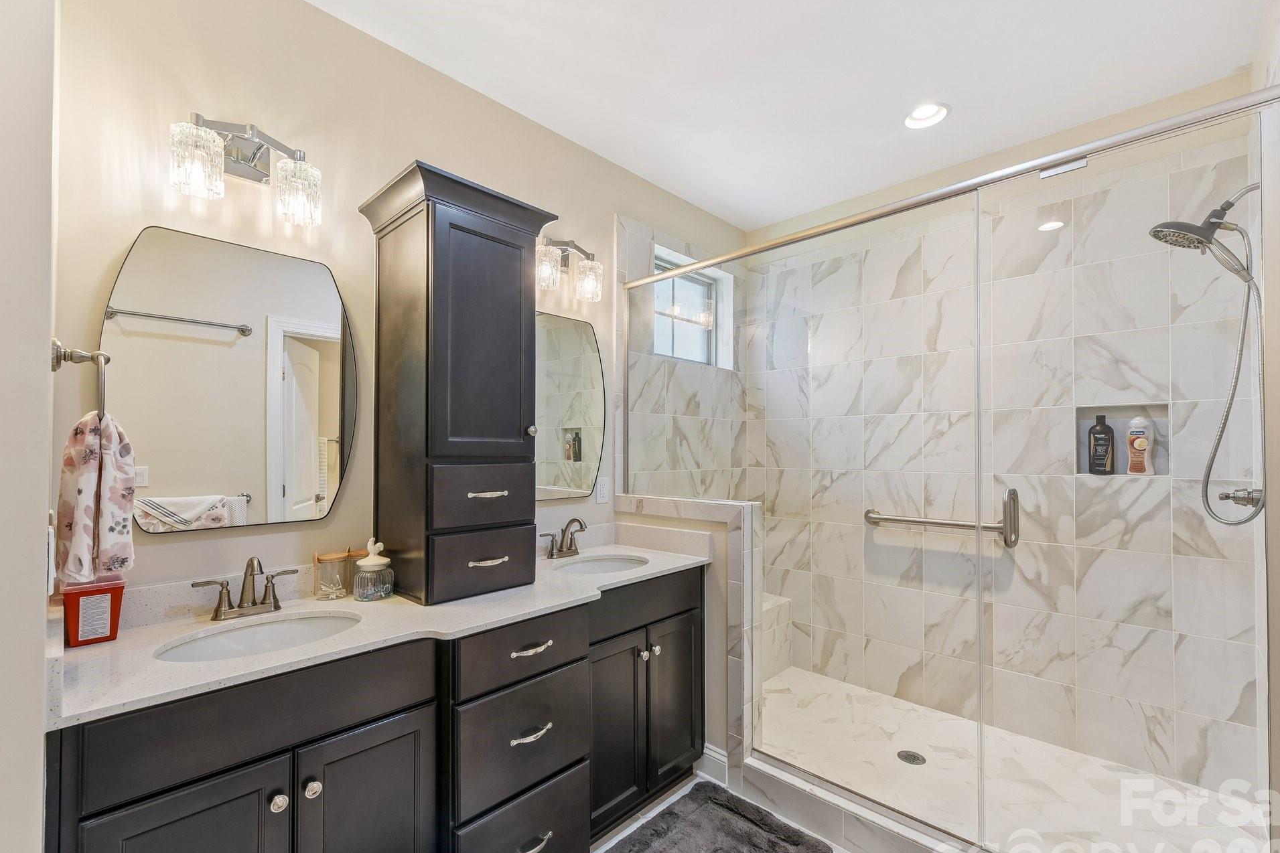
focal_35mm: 15
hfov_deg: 100.4
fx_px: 533
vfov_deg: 77.2
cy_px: 454
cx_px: 648
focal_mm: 14
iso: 200
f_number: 11
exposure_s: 1/8
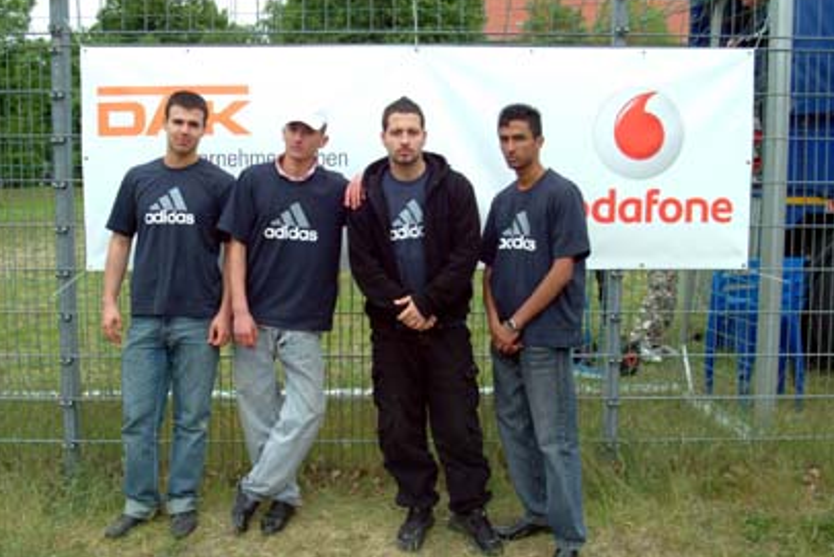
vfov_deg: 32.2
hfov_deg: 46.8
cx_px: 386
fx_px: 963
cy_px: 275
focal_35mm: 42
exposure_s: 1/250
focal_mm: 25
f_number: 8
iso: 400
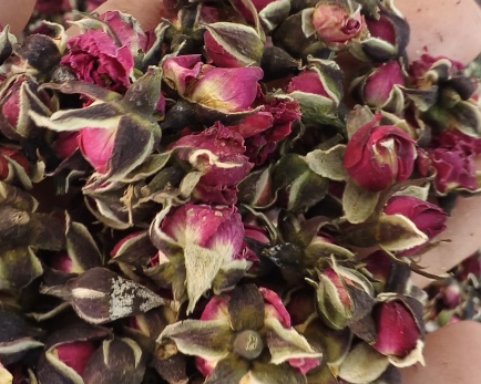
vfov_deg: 32.9
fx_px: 640
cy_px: 280
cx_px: 227
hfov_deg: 41.1
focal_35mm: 45
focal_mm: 2.32
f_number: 2
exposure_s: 1/25
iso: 1769
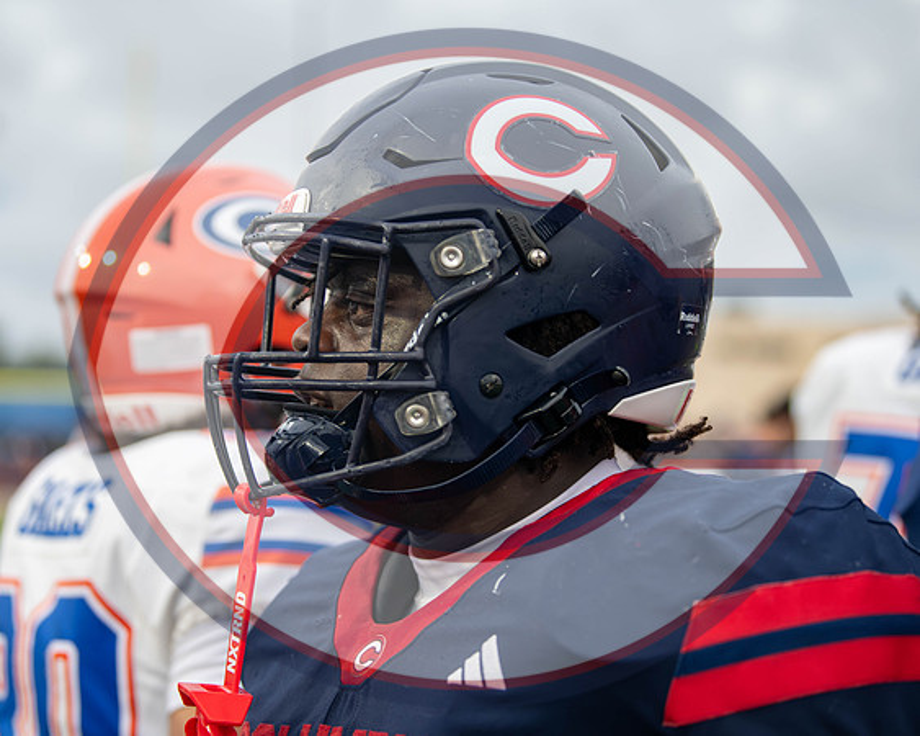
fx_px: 2223
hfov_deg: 23.4
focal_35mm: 82
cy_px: 381
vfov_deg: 18.8
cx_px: 438
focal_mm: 70
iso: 1600
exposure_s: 1/1000
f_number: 2.8
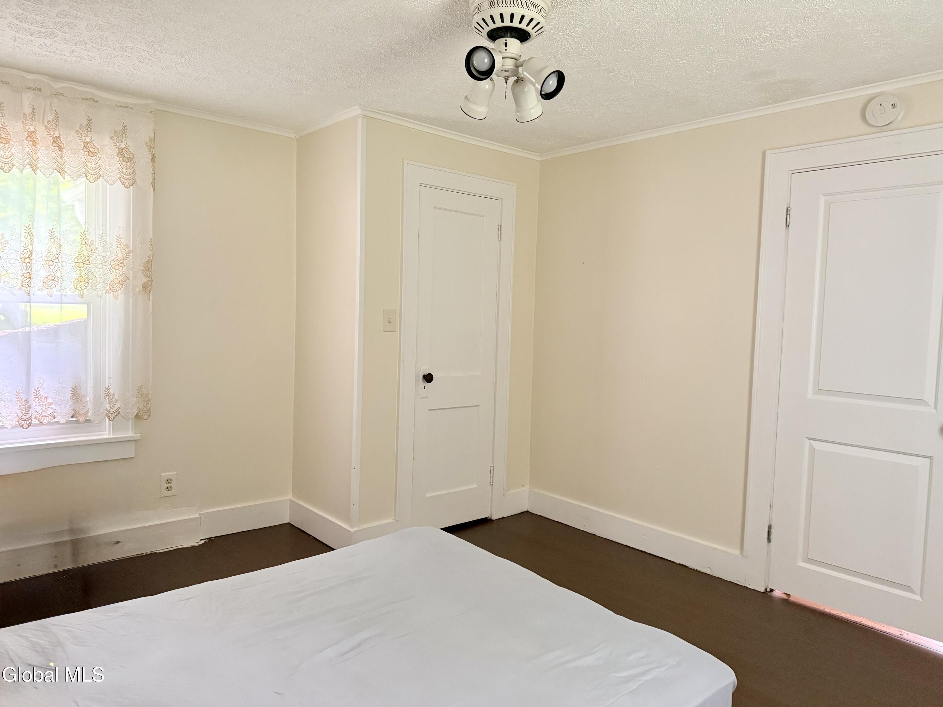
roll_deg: -2.5
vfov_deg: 56.8
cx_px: 472
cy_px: 354
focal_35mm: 24
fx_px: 654
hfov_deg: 71.6
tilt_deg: -2.1
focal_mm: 6.76
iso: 640
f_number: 1.78
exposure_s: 1/60
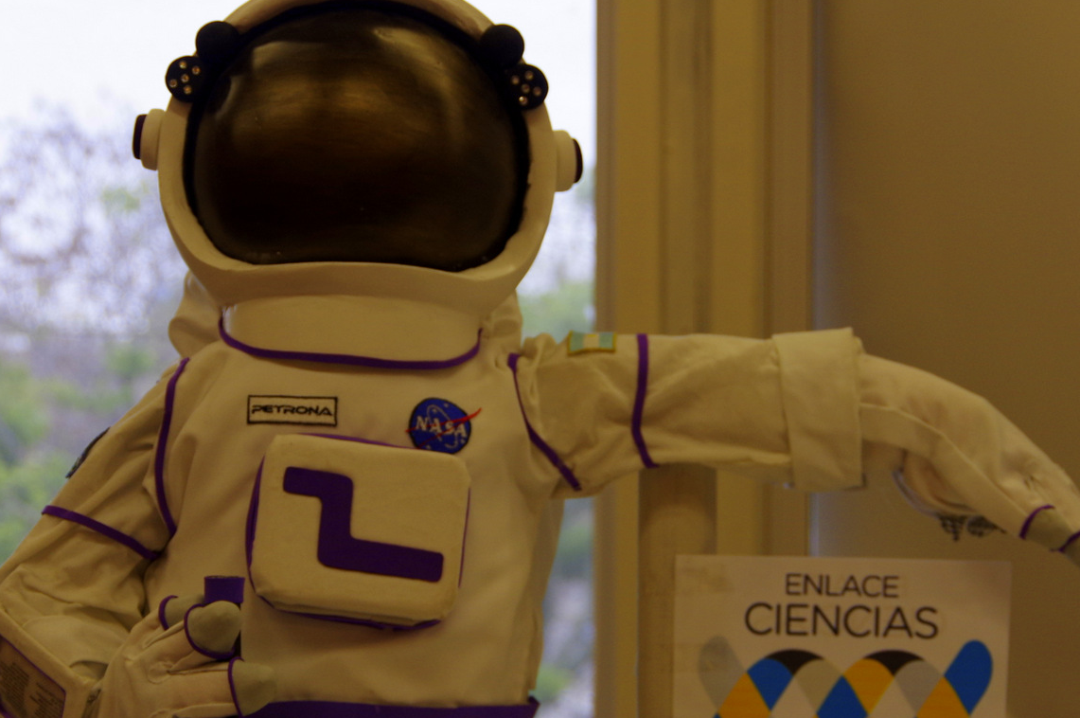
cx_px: 527
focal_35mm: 101
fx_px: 3026
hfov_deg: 20.2
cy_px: 446
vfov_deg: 13.5
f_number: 4.5
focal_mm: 48
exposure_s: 1/80
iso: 400
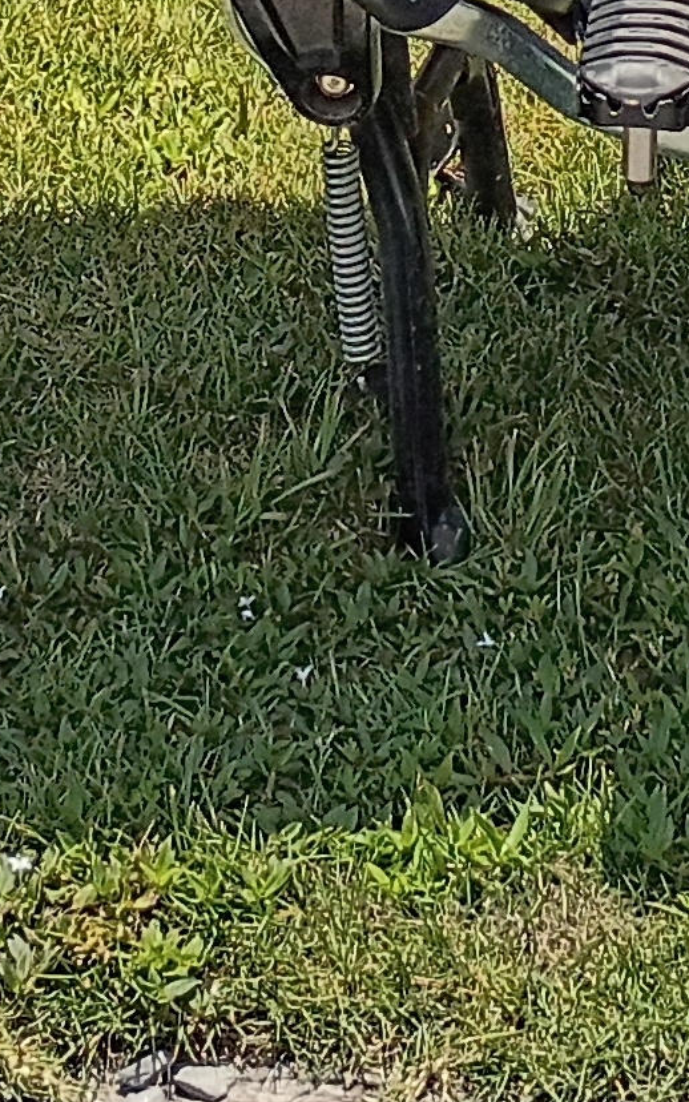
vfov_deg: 13.0
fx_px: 4564
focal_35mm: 152
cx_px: 427
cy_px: -599
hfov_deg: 8.6
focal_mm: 4.27
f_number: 1.8
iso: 104
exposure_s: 1/926
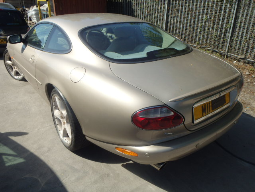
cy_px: 96
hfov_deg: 63.4
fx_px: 206
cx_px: 128
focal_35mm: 28
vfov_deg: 49.7
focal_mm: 5
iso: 125
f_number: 11
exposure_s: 1/125
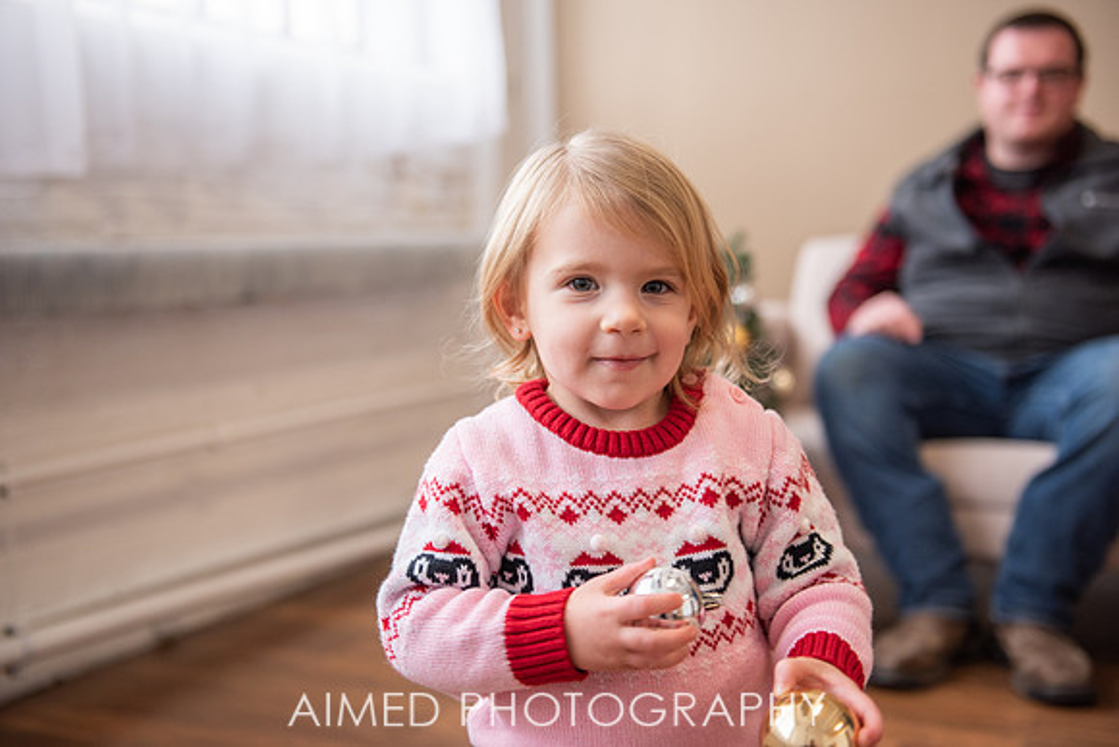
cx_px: 560
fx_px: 1512
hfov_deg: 40.6
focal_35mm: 49
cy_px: 374
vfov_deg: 27.7
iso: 500
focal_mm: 48
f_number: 2.8
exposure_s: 1/200
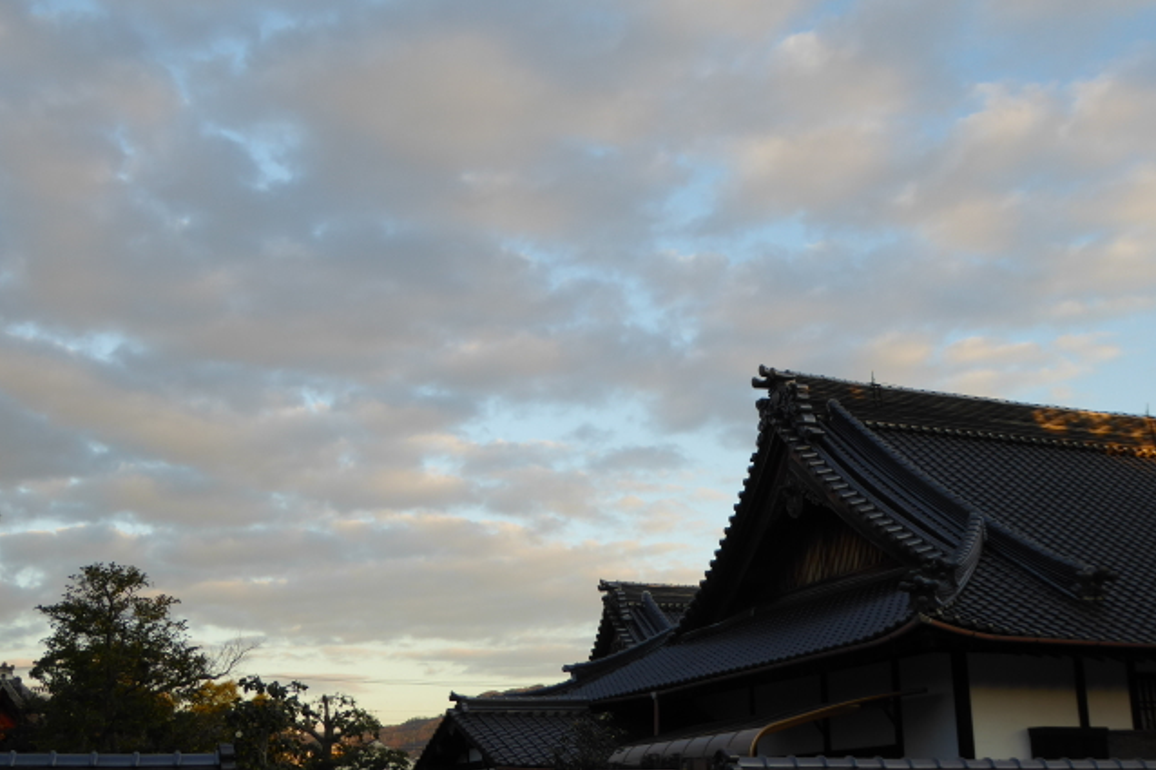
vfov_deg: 28.1
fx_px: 1541
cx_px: 578
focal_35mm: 48
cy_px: 413
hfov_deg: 41.1
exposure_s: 1/125
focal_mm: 7.8
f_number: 3.9
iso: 80
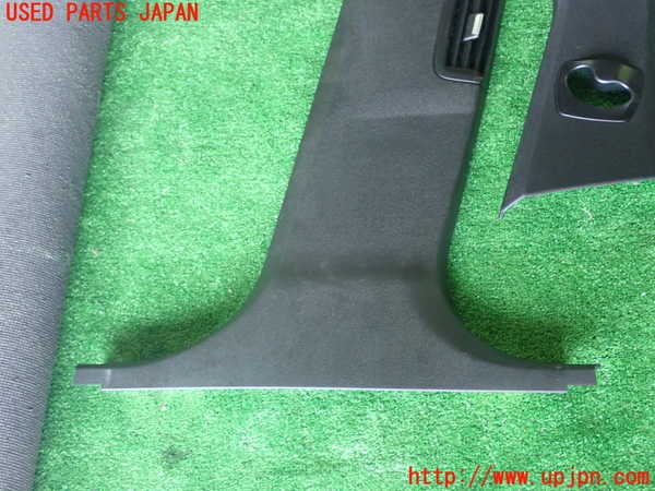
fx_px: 1097
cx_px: 328
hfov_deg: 33.2
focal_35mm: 58
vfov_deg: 25.2
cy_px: 246
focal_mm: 10.35
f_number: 3.5
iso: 800
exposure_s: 1/25
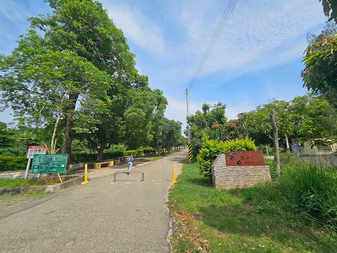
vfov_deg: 89.9
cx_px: 168
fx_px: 127
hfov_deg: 106.2
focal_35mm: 13
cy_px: 126
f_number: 2.2
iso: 50
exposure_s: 1/3409
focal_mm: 2.2
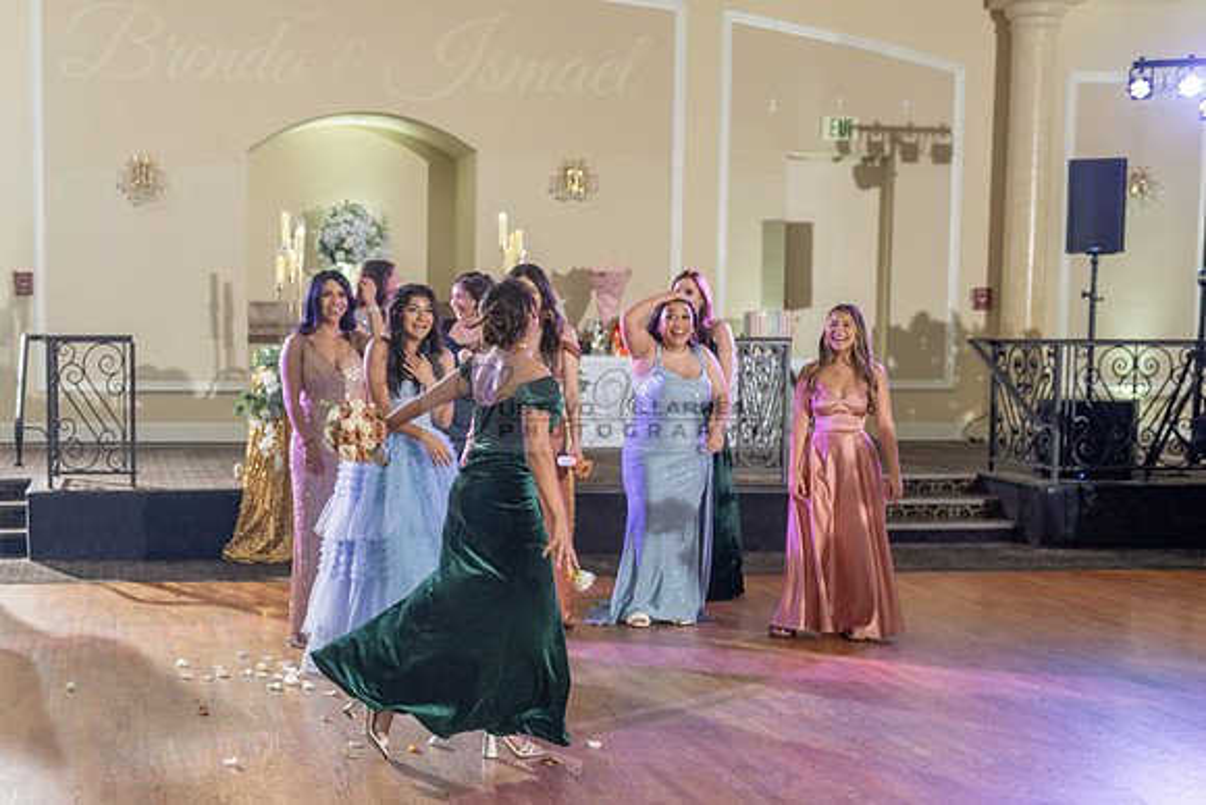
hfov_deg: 35.1
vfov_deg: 24.2
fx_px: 1870
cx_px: 323
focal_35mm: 56
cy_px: 544
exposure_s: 1/160
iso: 800
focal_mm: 35
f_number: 4
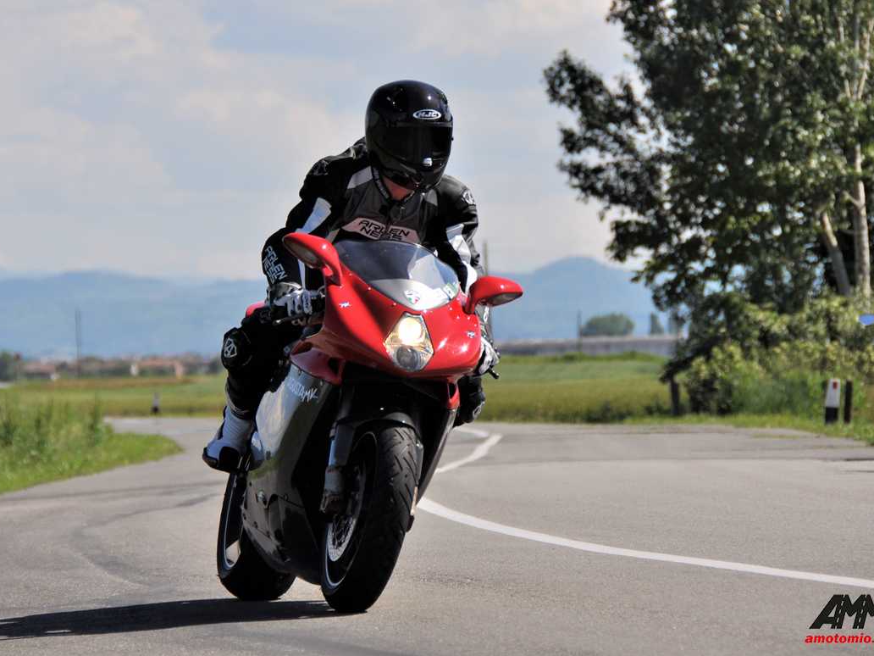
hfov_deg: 9.0
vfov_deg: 6.7
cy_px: 328
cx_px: 414
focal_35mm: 221
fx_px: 5568
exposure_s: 1/2000
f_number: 5.6
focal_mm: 135
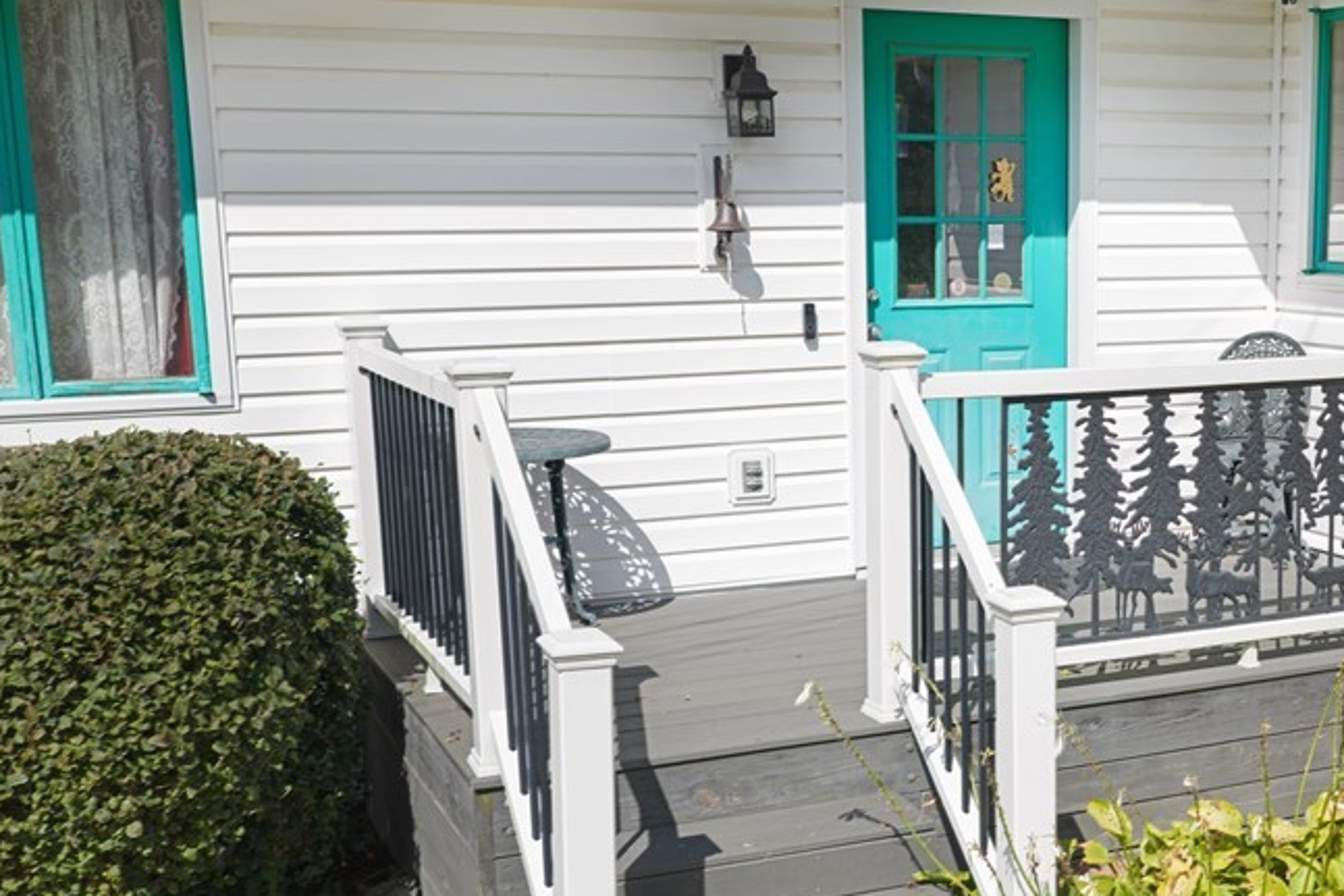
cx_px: 1005
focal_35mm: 47
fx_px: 1754
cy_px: 557
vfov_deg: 28.5
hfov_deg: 40.7
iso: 100
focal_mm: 14.45
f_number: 2.8
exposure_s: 1/200
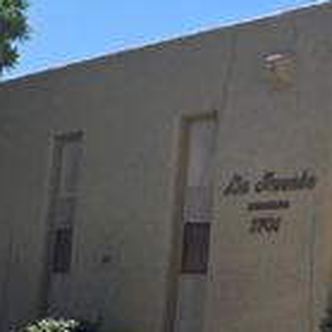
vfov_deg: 23.6
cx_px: 396
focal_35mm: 73
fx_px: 792
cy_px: 195
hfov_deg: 21.9
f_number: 1.8
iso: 25
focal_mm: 5.4
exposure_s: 1/1681
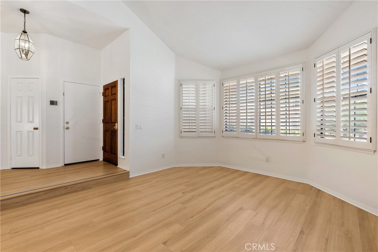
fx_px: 168
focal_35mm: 16
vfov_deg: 73.8
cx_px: 189
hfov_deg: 96.7
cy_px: 126
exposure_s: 1/20
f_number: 9
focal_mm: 16
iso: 320
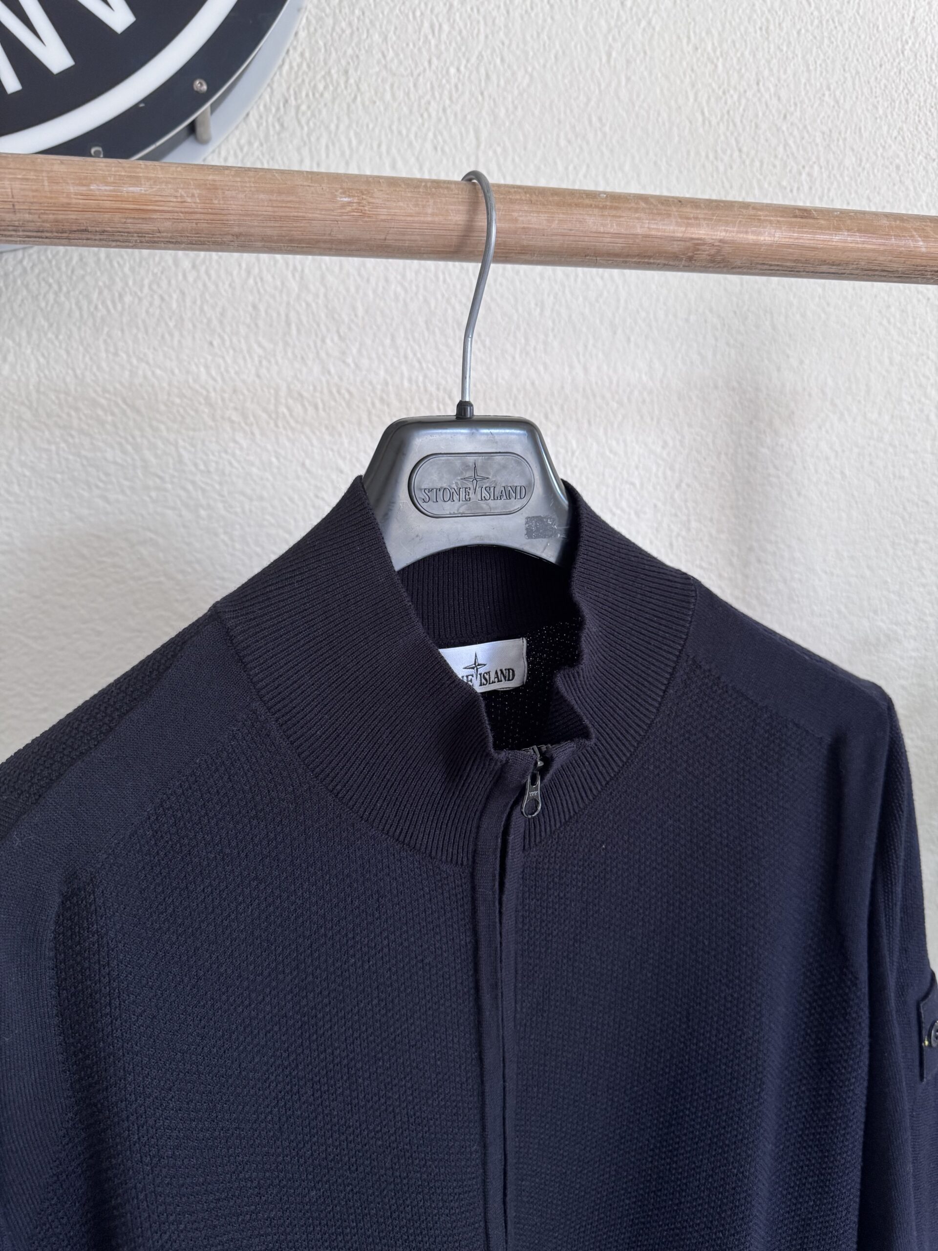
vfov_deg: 71.6
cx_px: 469
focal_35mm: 24
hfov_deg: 56.8
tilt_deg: -6.1
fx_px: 867
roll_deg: +1.1
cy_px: 626
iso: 200
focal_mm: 6.76
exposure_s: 1/91
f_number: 1.78
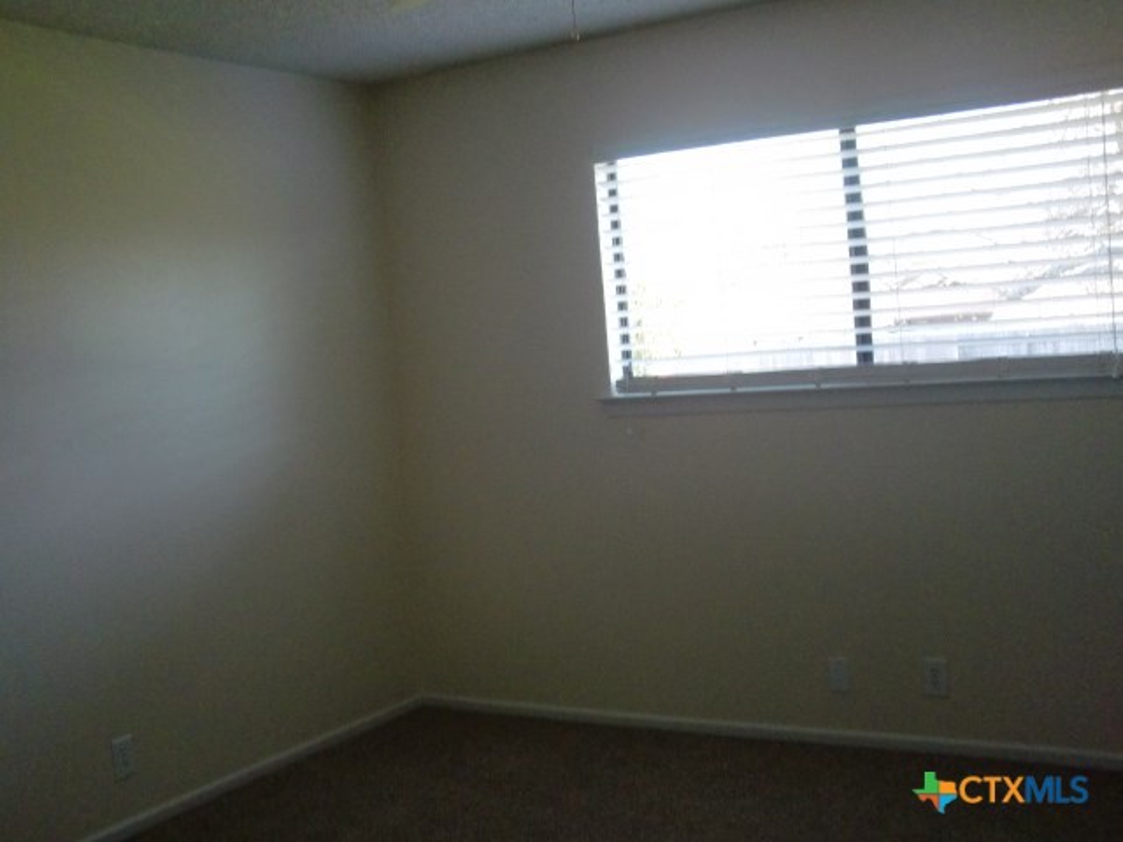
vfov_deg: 37.7
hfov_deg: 49.0
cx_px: 562
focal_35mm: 38
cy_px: 421
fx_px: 1233
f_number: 3.9
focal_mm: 6.66
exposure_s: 1/60
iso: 250
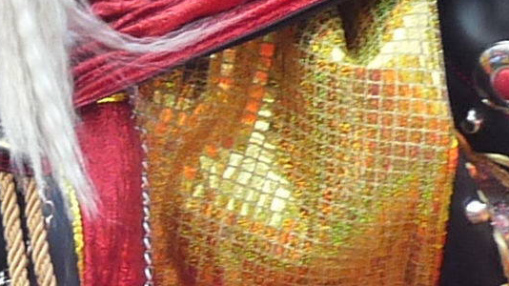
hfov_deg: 10.2
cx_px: -74
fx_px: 2820
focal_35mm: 209
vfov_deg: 5.8
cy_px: -4
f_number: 2.8
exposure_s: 1/50
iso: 160
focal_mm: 4.8
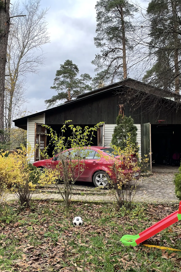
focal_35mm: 37
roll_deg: +0.7
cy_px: 136
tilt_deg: +2.3
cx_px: 63
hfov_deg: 35.6
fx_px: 279
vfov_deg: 51.9
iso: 32
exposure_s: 1/150
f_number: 1.6
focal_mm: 4.2
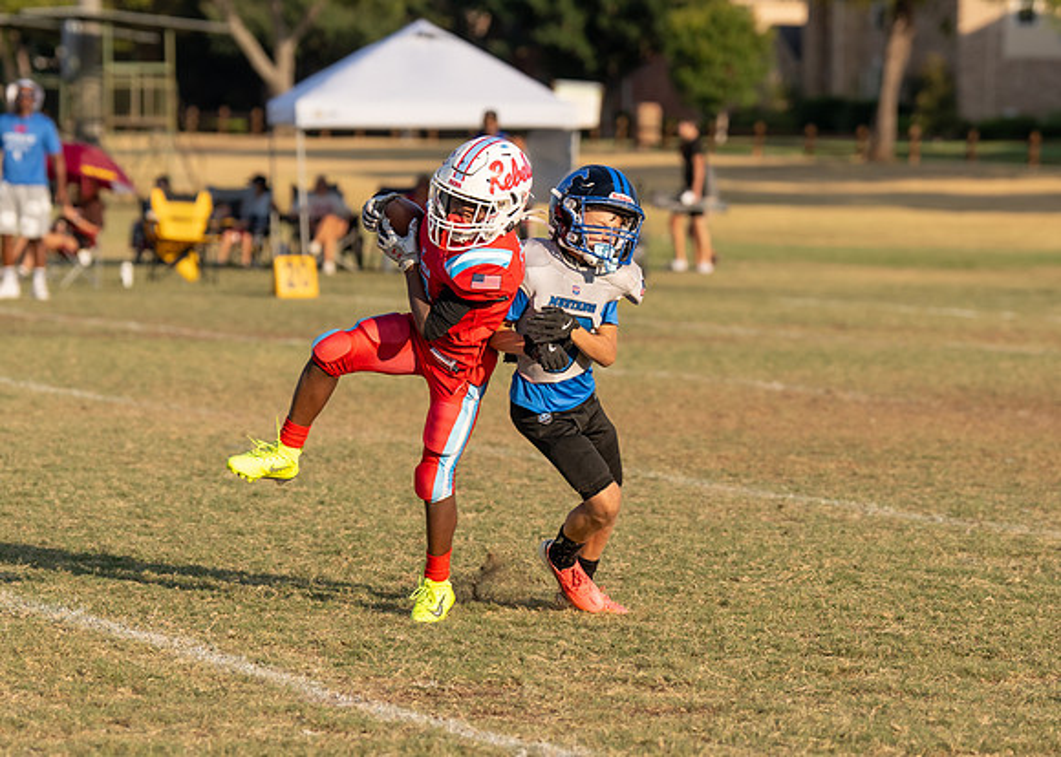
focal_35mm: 199
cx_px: 493
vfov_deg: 7.2
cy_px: 321
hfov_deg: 10.1
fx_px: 5992
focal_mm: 118
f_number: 3.2
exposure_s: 1/2500
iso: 125
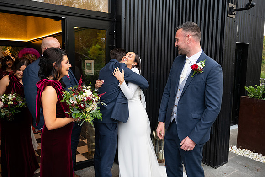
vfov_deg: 41.1
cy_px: 88
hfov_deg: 58.7
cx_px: 132
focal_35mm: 32
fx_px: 236
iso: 320
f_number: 3.5
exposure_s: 1/160
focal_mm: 32
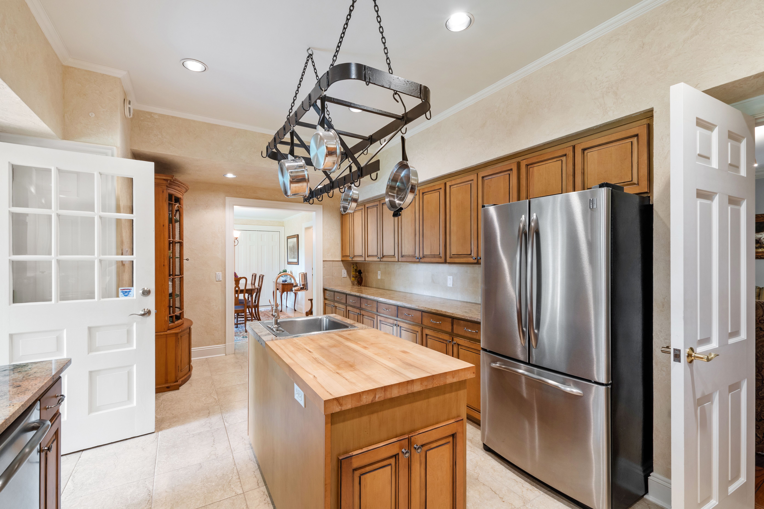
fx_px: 318
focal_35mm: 15
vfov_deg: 77.3
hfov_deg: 100.4
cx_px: 382
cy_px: 254
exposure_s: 1
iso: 100
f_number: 9
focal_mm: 10
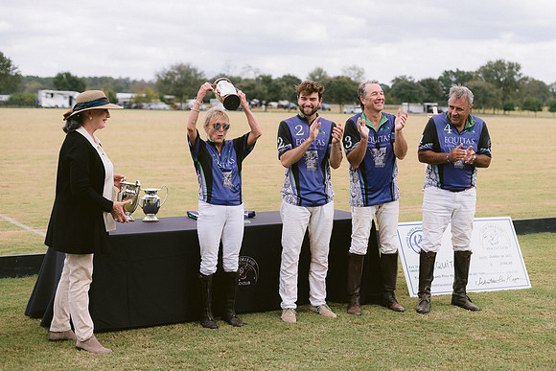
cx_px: 322
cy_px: 171
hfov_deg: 34.4
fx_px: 895
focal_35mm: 58
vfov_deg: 23.4
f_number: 2.8
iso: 200
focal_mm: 50
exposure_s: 1/2500
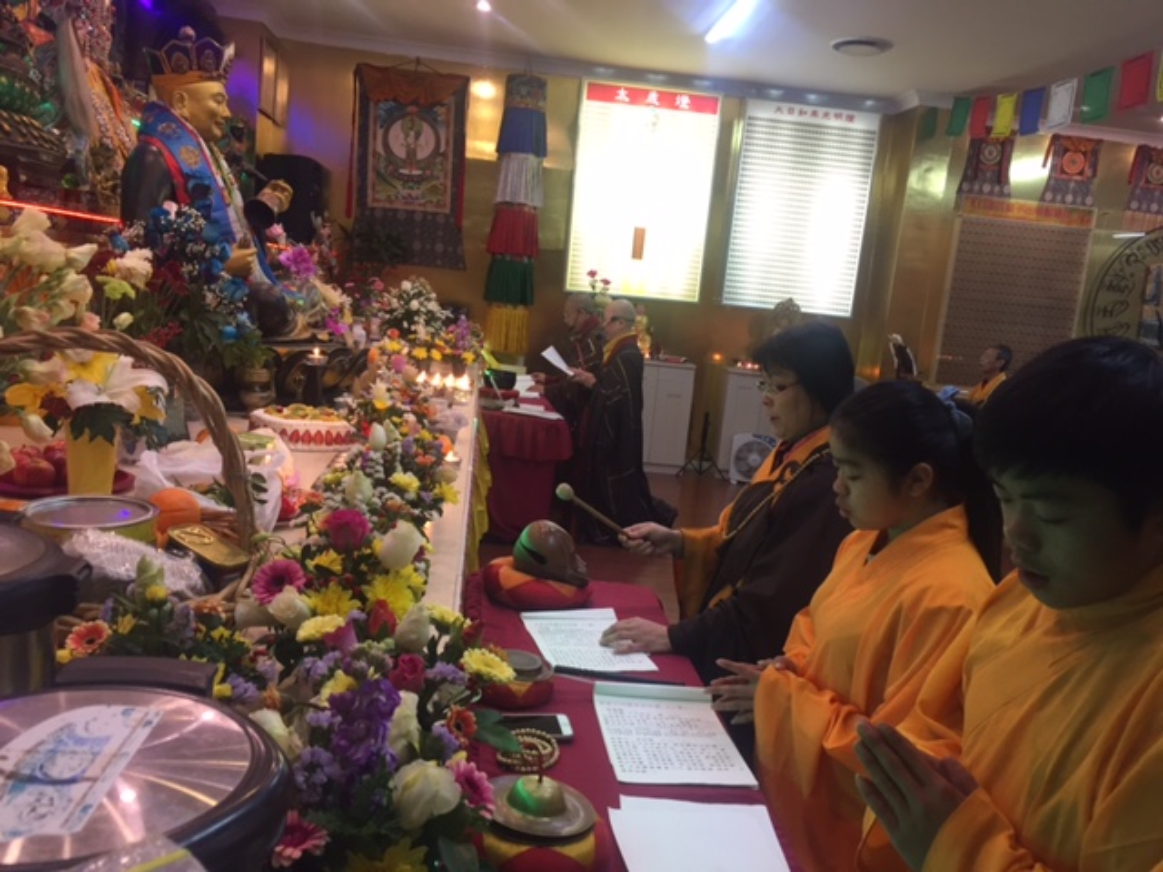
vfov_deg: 48.2
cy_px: 436
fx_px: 974
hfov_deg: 61.7
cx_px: 582
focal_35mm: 29
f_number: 2.2
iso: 64
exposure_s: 1/33
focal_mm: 4.15
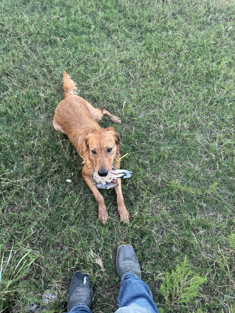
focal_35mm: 24
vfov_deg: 71.6
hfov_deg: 56.8
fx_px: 217
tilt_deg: -68.1
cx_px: 118
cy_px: 156
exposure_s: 1/121
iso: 125
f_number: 1.78
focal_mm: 6.76
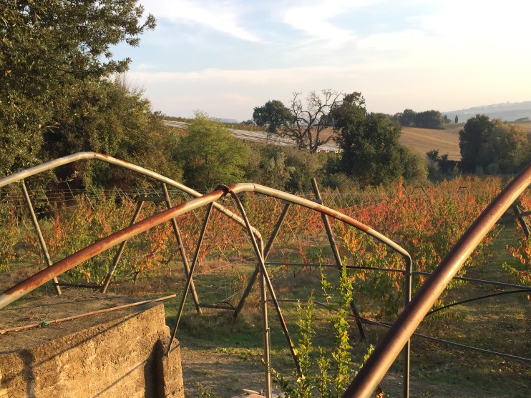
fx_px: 614
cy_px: 261
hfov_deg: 46.7
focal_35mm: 40
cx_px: 293
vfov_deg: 35.7
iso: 32
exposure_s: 1/416
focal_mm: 4.15
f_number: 2.2
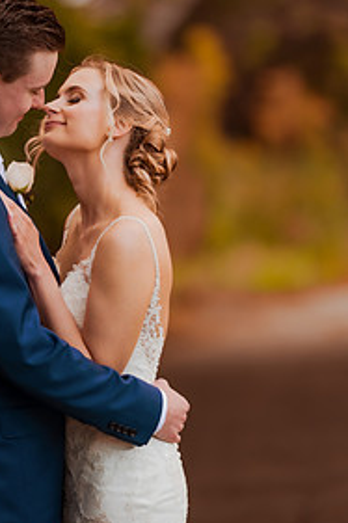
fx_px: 3136
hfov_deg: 6.3
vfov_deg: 9.5
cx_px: 72
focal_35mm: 216
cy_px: 210
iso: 320
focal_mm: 135
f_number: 1.8
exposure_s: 1/1000
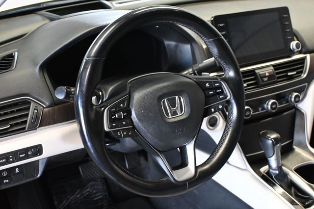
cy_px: 104
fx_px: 392
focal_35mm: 45
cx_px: 157
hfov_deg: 43.6
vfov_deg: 29.8
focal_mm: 30
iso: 4500
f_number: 4.8
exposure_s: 1/60
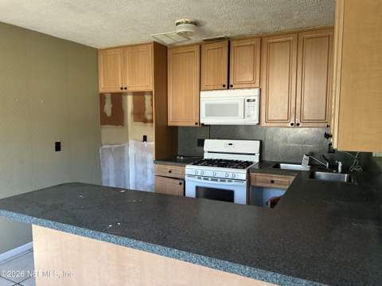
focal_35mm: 26
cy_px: 143
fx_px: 287
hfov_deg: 67.4
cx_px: 191
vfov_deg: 53.0
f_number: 1.5
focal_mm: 5.7
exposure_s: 1/60
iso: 320
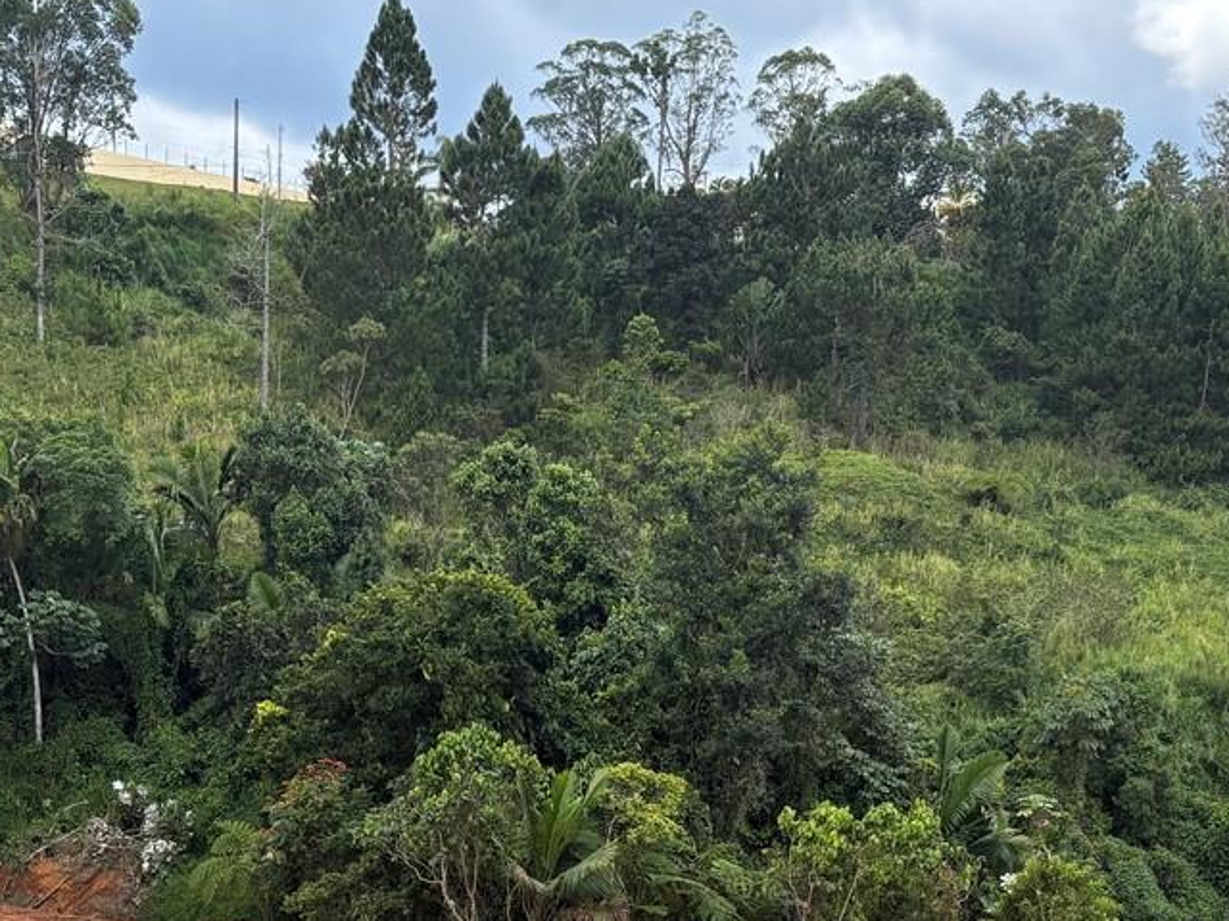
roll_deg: -2.2
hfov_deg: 29.8
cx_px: 689
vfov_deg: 21.2
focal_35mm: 65
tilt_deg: -14.0
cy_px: 1080
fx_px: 2308
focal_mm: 5.96
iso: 50
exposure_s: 1/844
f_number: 1.6
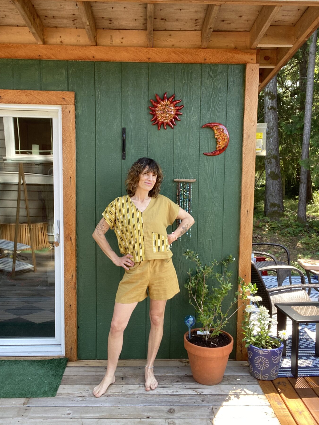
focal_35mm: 31
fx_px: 381
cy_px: 209
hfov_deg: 45.4
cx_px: 158
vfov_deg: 58.4
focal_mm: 2.71
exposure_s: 1/122
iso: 80
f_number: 2.2
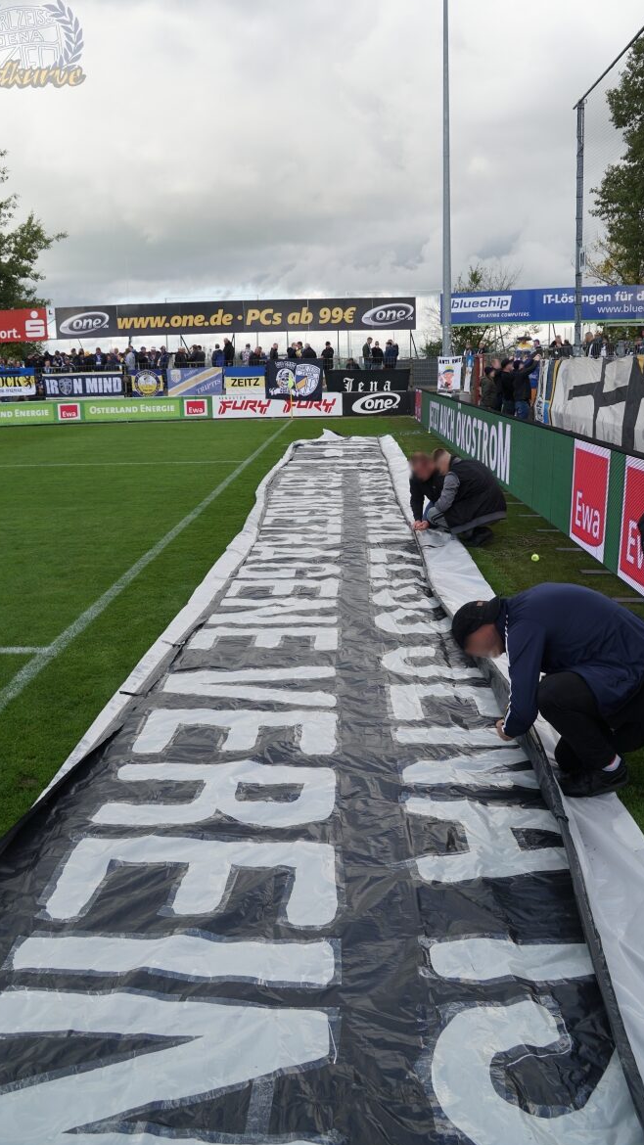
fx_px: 881
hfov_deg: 40.2
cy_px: 572
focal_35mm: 29
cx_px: 336
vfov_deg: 66.1
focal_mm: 18
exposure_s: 1/100
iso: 100
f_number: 8
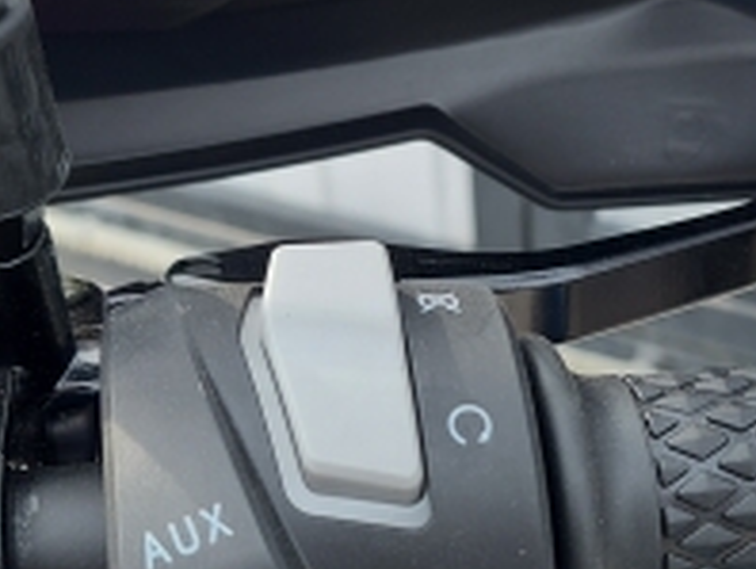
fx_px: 1531
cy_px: 393
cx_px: 519
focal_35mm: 70
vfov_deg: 21.0
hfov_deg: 27.5
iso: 40
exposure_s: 1/239
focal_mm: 5.23
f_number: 1.8
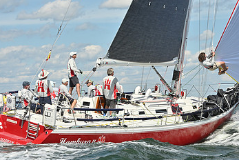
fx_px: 777
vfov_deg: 11.7
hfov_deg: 17.4
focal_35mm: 117
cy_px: 54
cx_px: 152
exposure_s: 1/1000
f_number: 9
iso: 250
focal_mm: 70
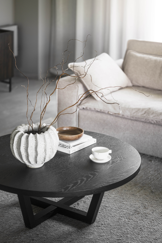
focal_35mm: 85
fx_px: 574
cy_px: 122
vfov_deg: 23.9
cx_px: 81
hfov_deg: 16.1
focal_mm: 85
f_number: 1.8
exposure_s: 1/80
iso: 160
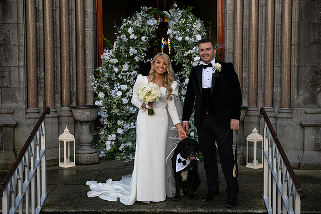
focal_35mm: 52
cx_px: 160
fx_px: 464
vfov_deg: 26.0
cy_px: 107
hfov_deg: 38.2
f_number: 5.6
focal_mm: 52
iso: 500
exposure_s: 1/1000
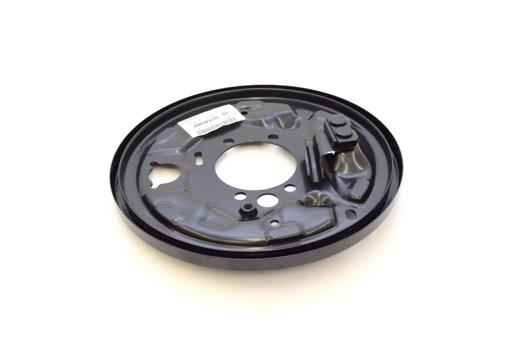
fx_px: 578
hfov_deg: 47.9
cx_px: 256
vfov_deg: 33.1
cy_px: 172
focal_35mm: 40
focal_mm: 27
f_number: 7.1
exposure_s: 1/200
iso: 400
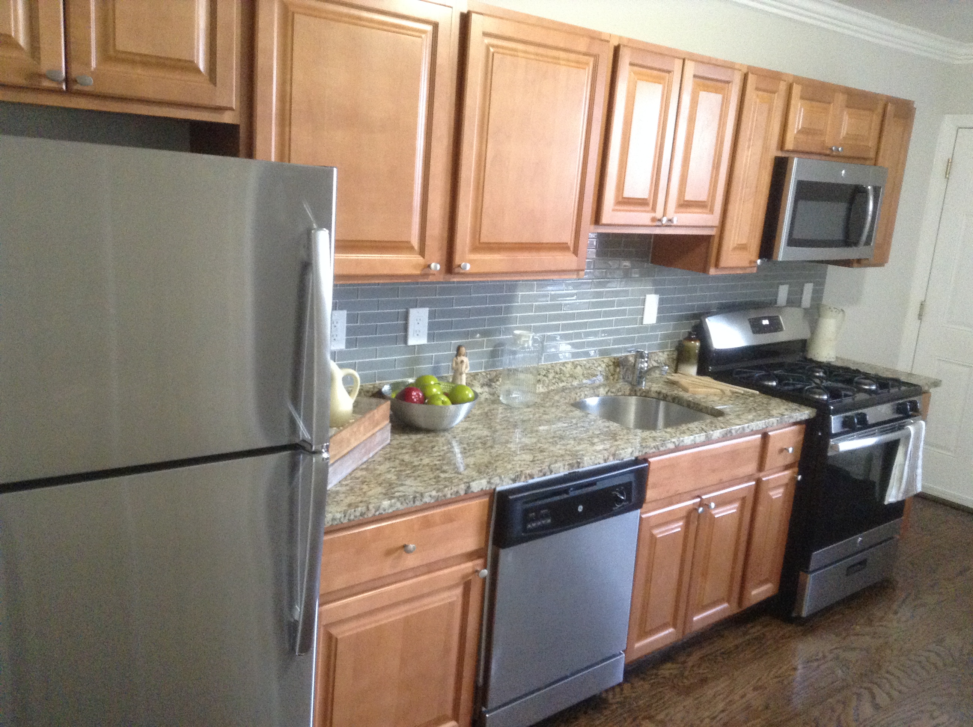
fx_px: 926
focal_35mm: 33
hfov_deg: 55.4
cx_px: 486
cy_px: 364
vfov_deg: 42.8
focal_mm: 3.3
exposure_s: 1/17
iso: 250
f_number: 2.4
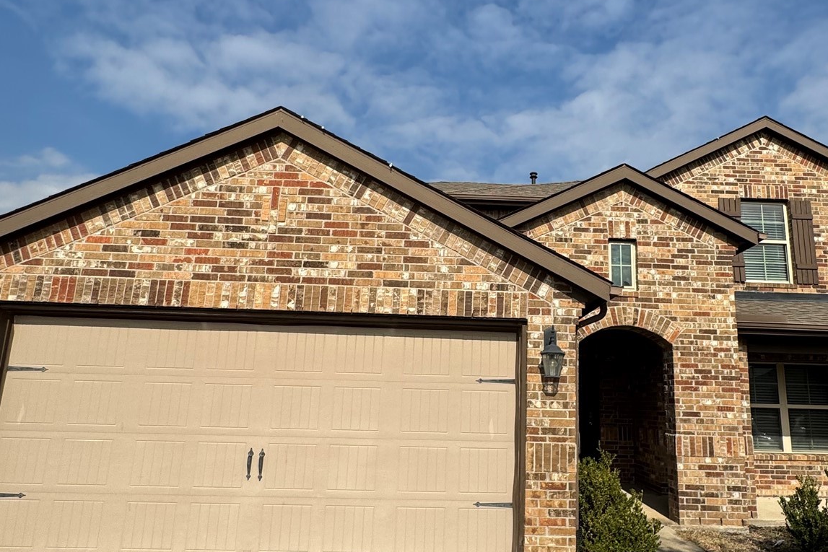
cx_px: 472
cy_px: 269
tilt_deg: +14.0
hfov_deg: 69.0
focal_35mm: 26
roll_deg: -0.4
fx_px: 598
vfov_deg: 49.6
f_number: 2.2
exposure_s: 1/3390
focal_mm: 2.22
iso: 40
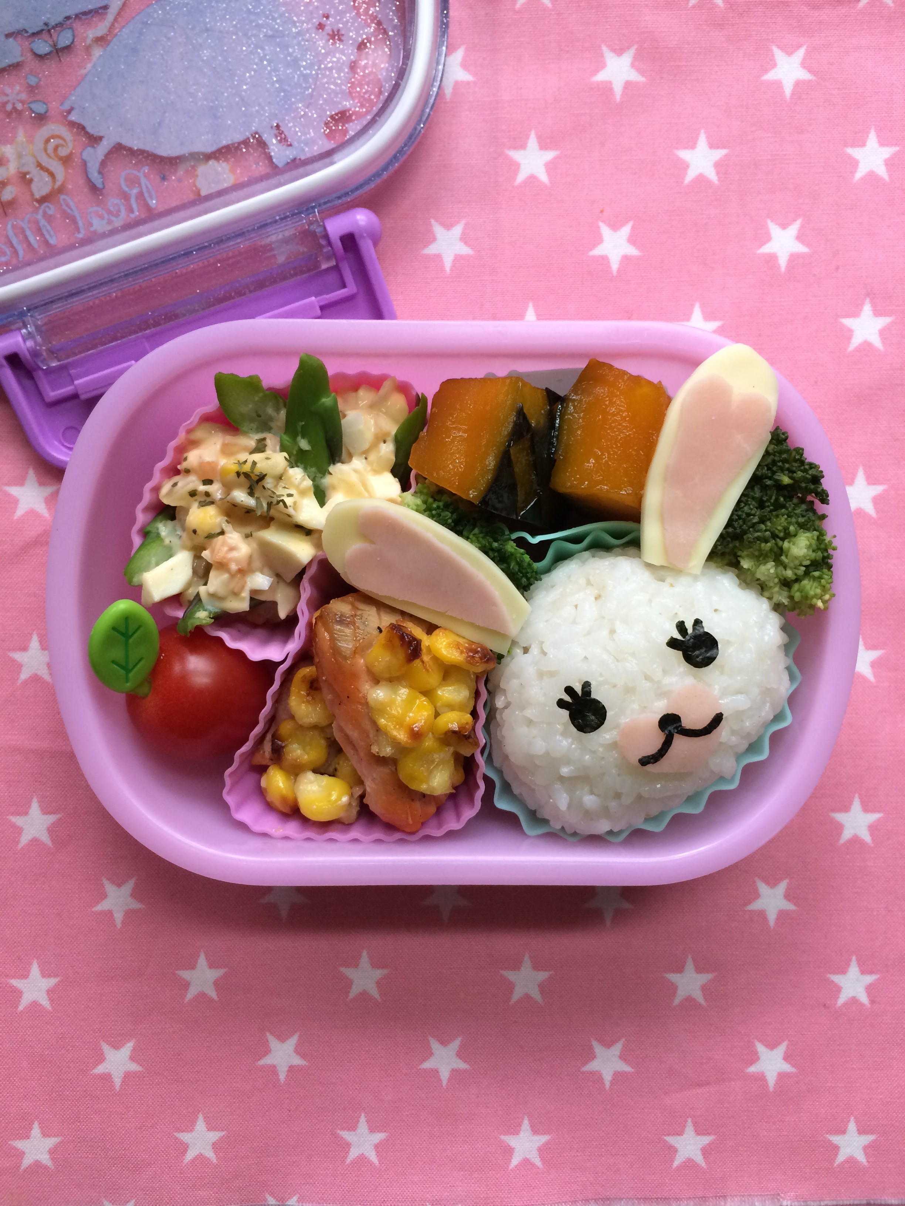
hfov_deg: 48.2
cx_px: 452
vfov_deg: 61.7
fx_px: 1011
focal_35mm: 29
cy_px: 603
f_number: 2.2
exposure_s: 1/33
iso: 64
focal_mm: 4.15
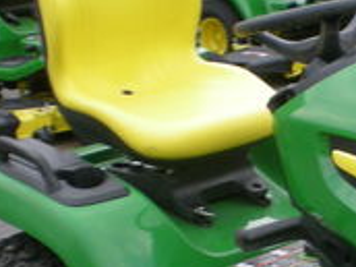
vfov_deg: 12.1
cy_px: 304
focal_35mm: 120
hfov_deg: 15.8
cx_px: 422
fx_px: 1234
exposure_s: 1/148
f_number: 4.6
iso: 50
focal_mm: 6.3
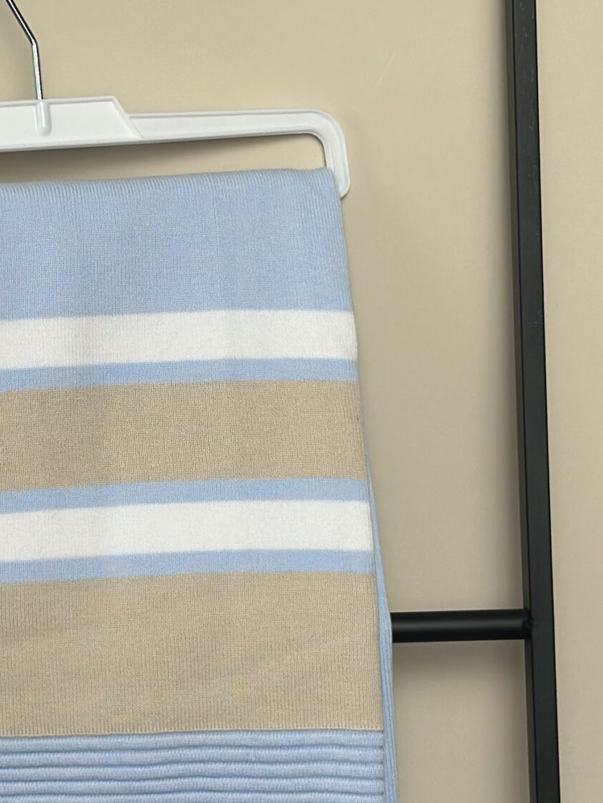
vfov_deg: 18.0
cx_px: 115
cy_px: 346
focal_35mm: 109
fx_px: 2530
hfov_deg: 13.5
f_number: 1.78
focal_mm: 6.86
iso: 80
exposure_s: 1/121
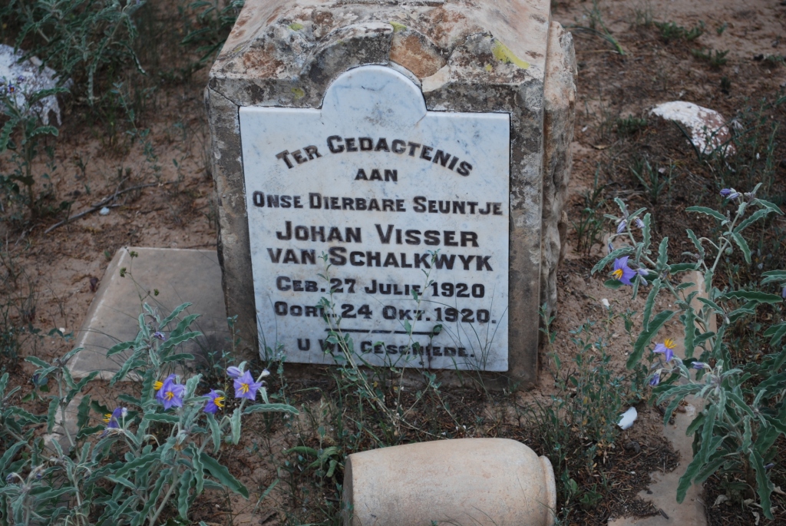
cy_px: 263
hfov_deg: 24.6
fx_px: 1803
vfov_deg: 16.6
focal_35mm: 82
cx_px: 393
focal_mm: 55
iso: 100
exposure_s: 1/125
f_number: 5.6
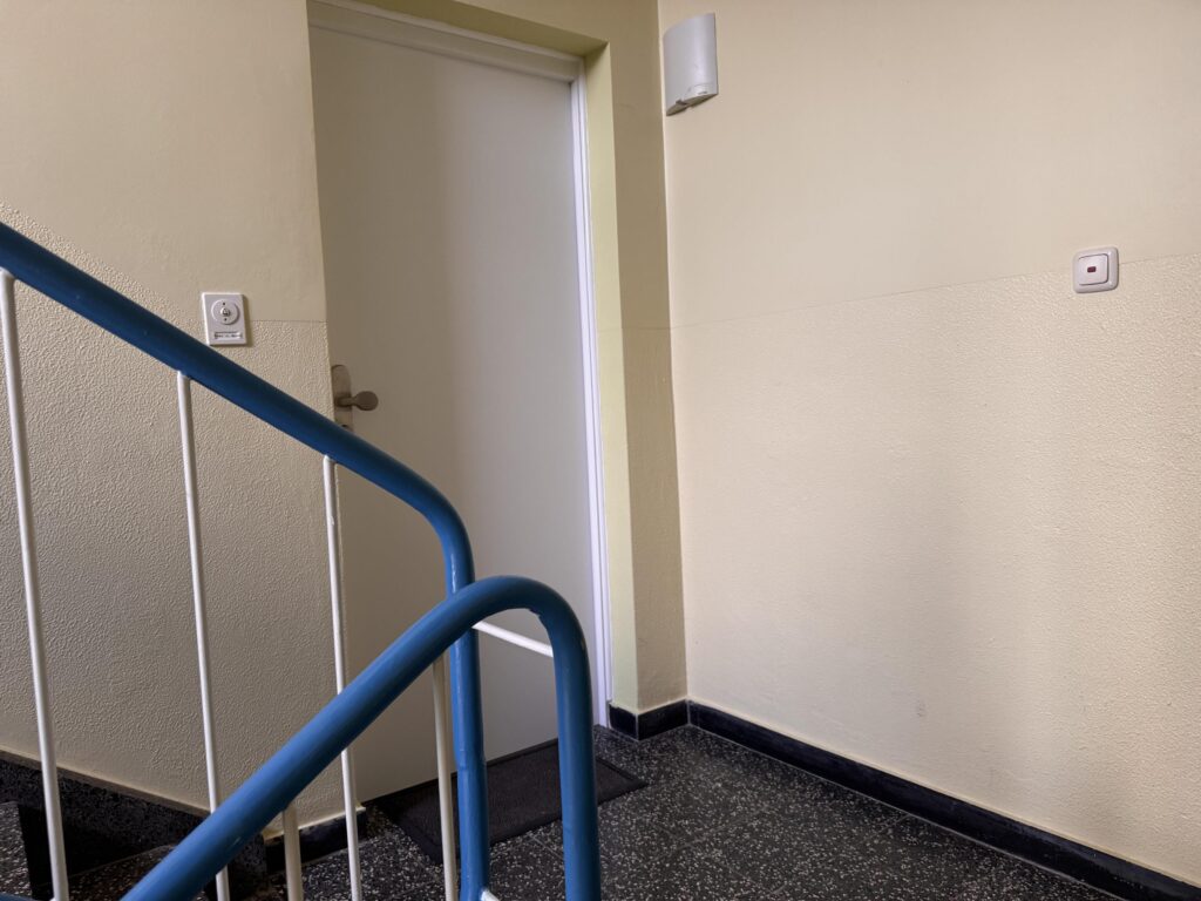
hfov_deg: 71.6
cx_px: 600
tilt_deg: -4.5
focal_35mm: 24
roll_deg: +2.1
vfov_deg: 56.8
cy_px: 450
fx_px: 833
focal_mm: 6.76
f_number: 1.78
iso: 200
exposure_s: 1/121
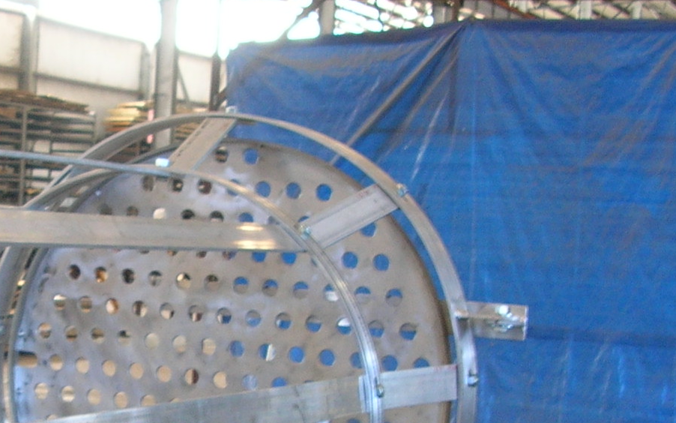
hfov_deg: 21.7
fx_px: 1732
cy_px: 398
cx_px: 103
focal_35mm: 94
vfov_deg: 13.8
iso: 50
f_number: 2.8
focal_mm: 5.8
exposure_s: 1/10.5
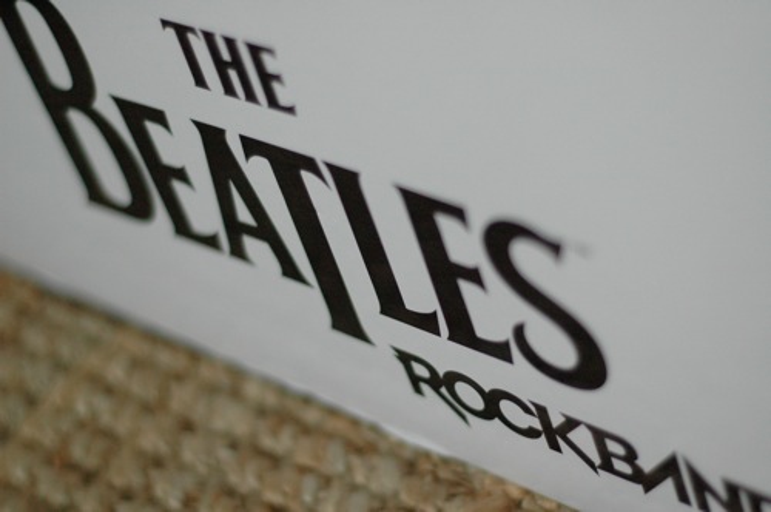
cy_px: 256
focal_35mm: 75
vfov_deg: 18.1
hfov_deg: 27.0
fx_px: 1604
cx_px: 386
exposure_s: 1/60
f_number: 1.8
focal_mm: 50
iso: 800
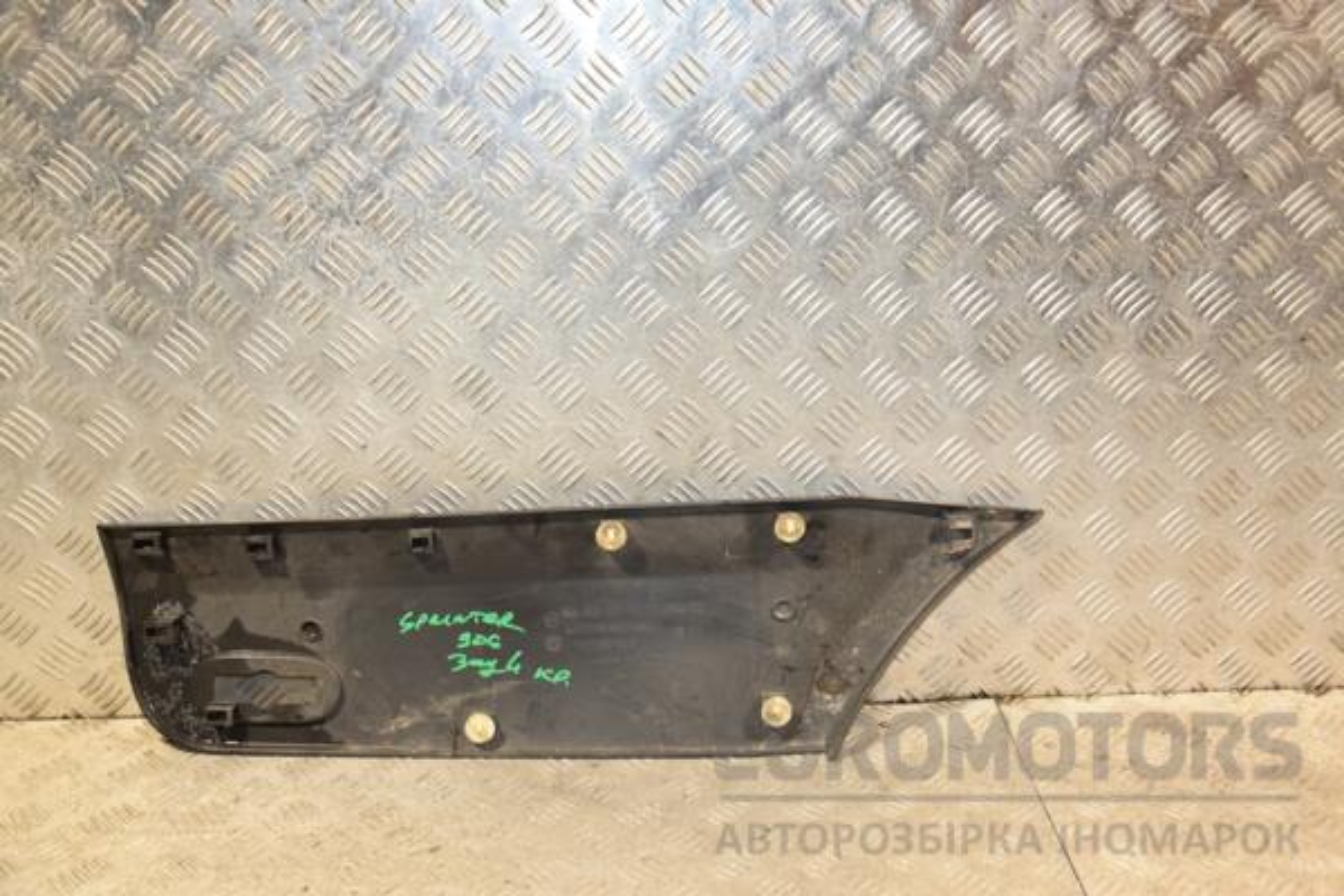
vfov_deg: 34.2
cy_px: 448
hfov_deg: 49.6
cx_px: 672
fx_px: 1456
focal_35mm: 39
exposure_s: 1/160
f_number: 5
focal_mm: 26
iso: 800
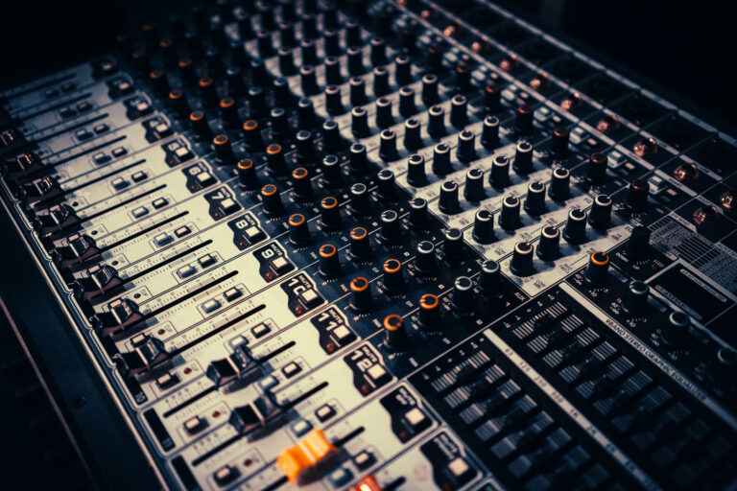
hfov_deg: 54.4
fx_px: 716
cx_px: 368
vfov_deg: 37.9
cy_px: 246
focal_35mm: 35
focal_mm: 35
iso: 200
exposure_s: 1/25
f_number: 2.8
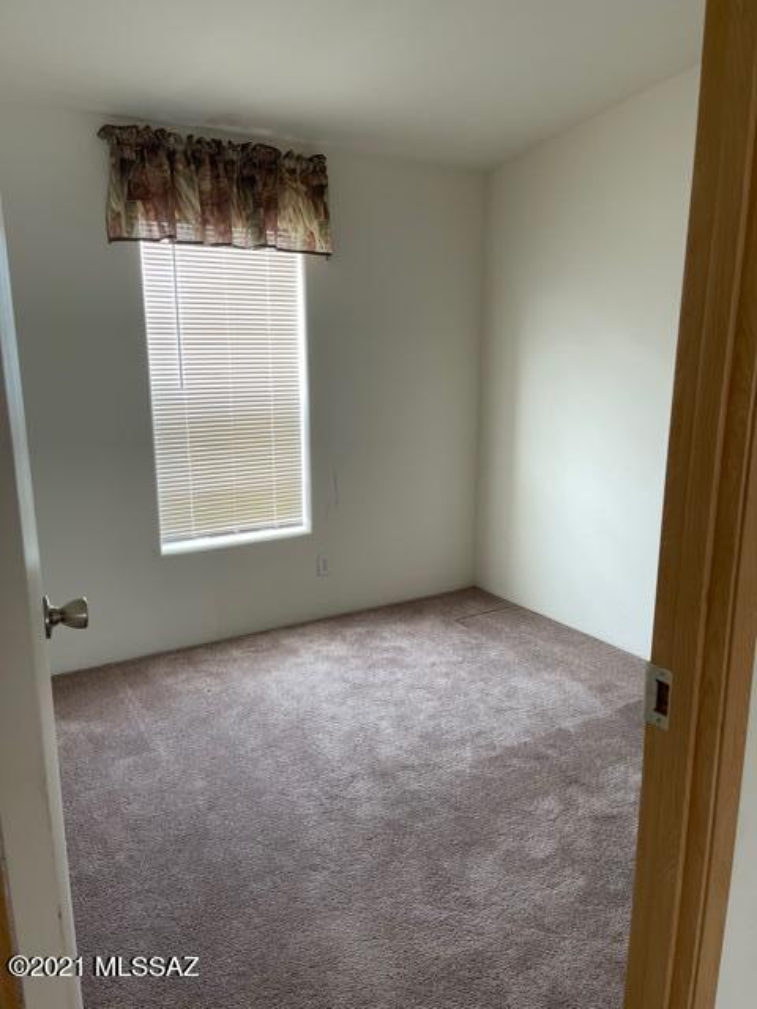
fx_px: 758
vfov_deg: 67.3
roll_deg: +0.8
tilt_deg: -13.3
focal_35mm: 26
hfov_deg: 53.1
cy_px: 504
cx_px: 378
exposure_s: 1/60
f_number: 1.6
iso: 80
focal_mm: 5.1
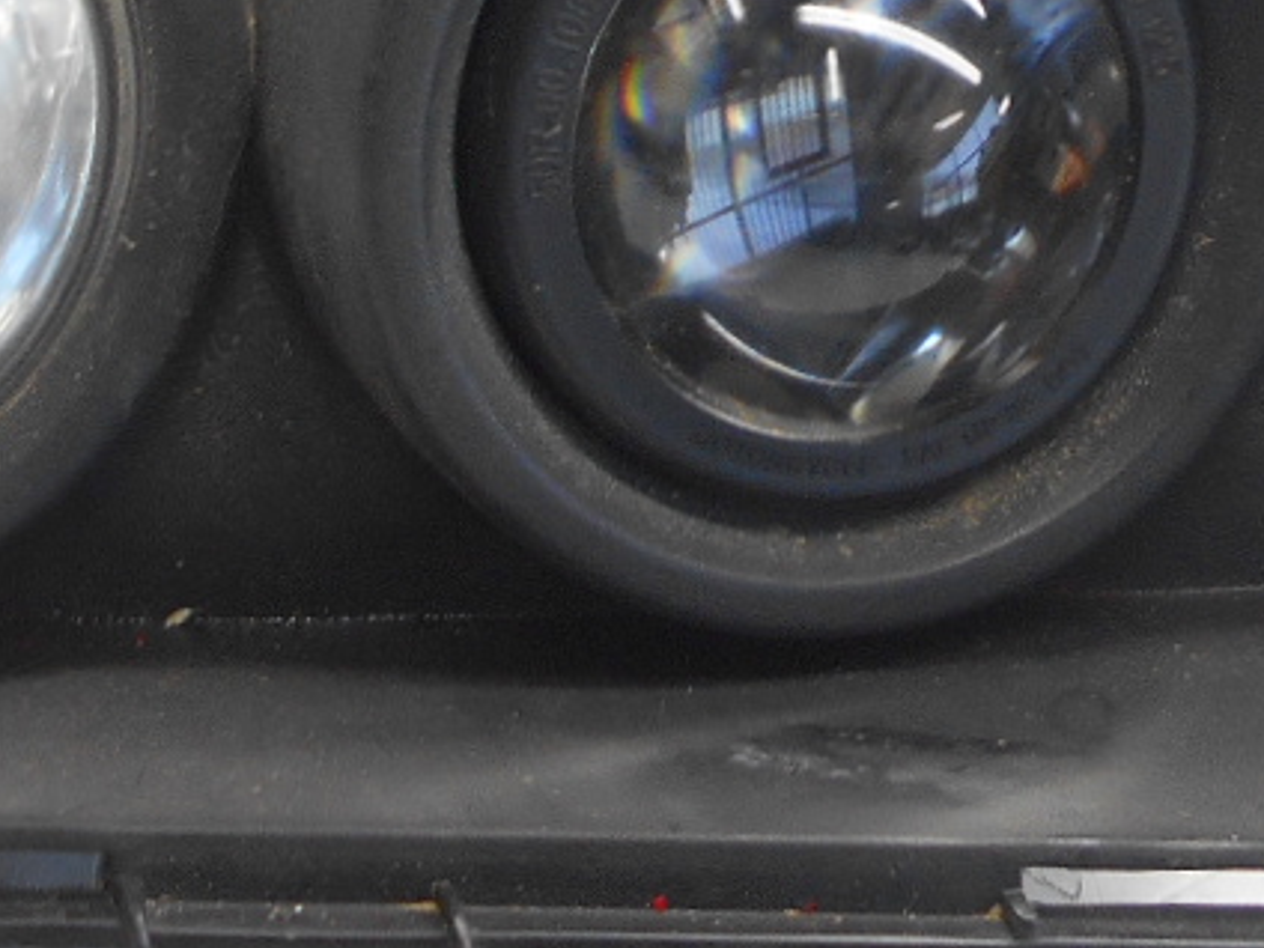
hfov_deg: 20.0
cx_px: 638
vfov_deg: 14.9
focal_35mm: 98
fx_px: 3578
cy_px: 45
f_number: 3.2
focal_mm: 4.6
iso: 125
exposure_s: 1/30
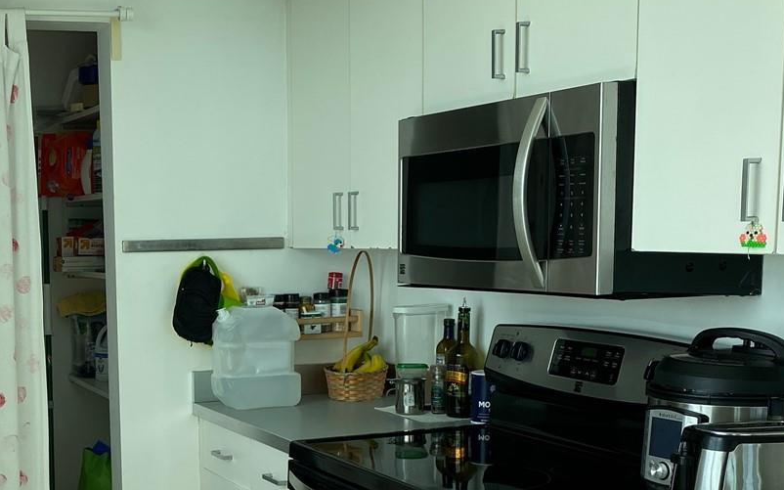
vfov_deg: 23.1
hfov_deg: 35.7
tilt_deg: -7.1
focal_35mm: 55
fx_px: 1175
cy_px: 405
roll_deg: +0.9
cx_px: 155
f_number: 1.8
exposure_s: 1/568
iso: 32
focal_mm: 4.25
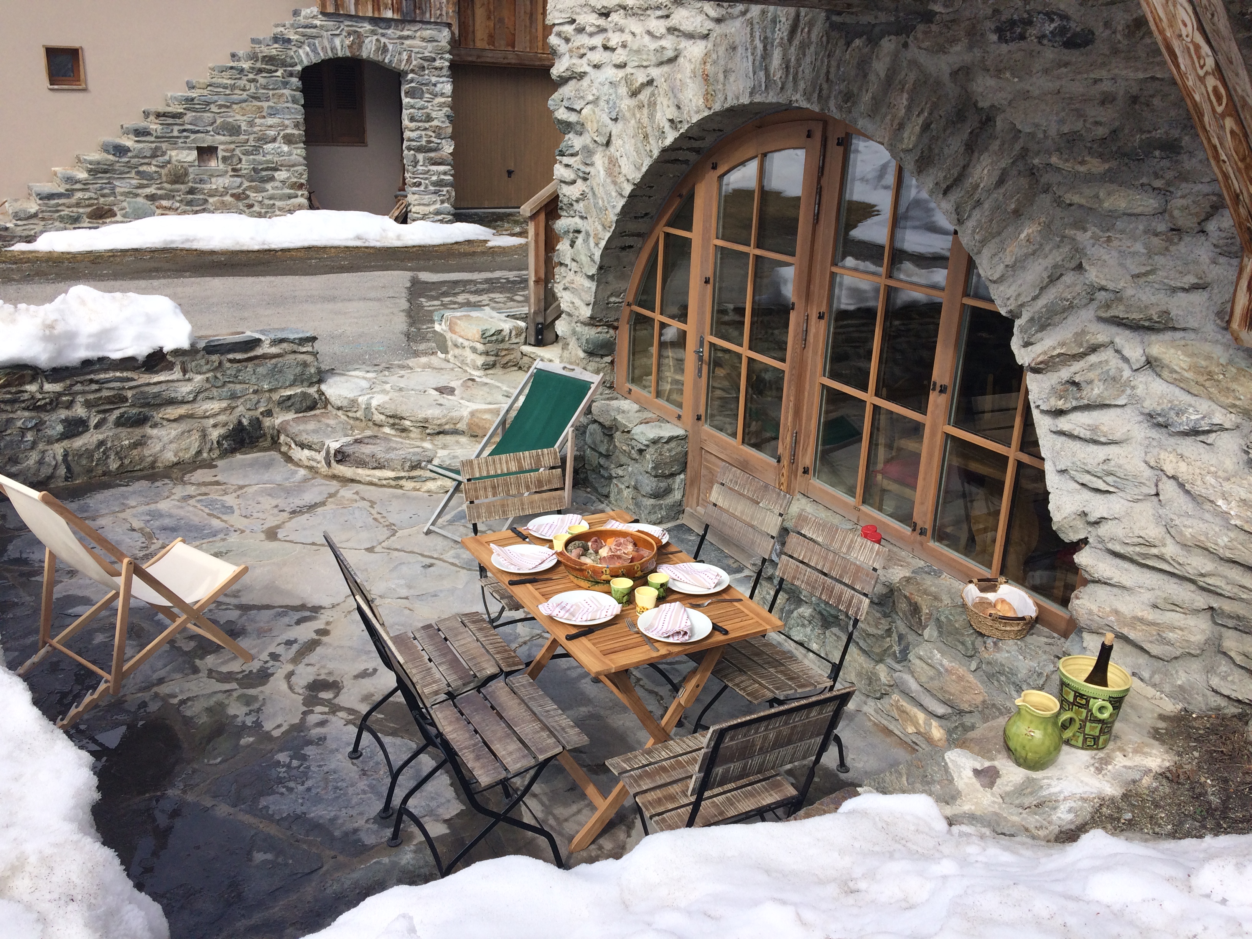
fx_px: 1049
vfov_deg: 48.2
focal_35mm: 29
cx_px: 626
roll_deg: -2.1
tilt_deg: -20.0
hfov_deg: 61.7
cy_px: 470
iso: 32
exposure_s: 1/1466
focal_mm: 4.15
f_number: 2.2
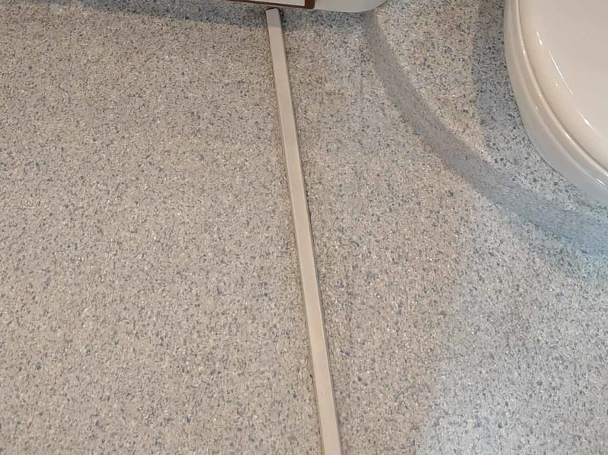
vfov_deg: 25.1
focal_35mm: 47
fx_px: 825
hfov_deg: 40.4
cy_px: -188
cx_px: 274
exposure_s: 1/63
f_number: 2
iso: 1250
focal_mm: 2.3
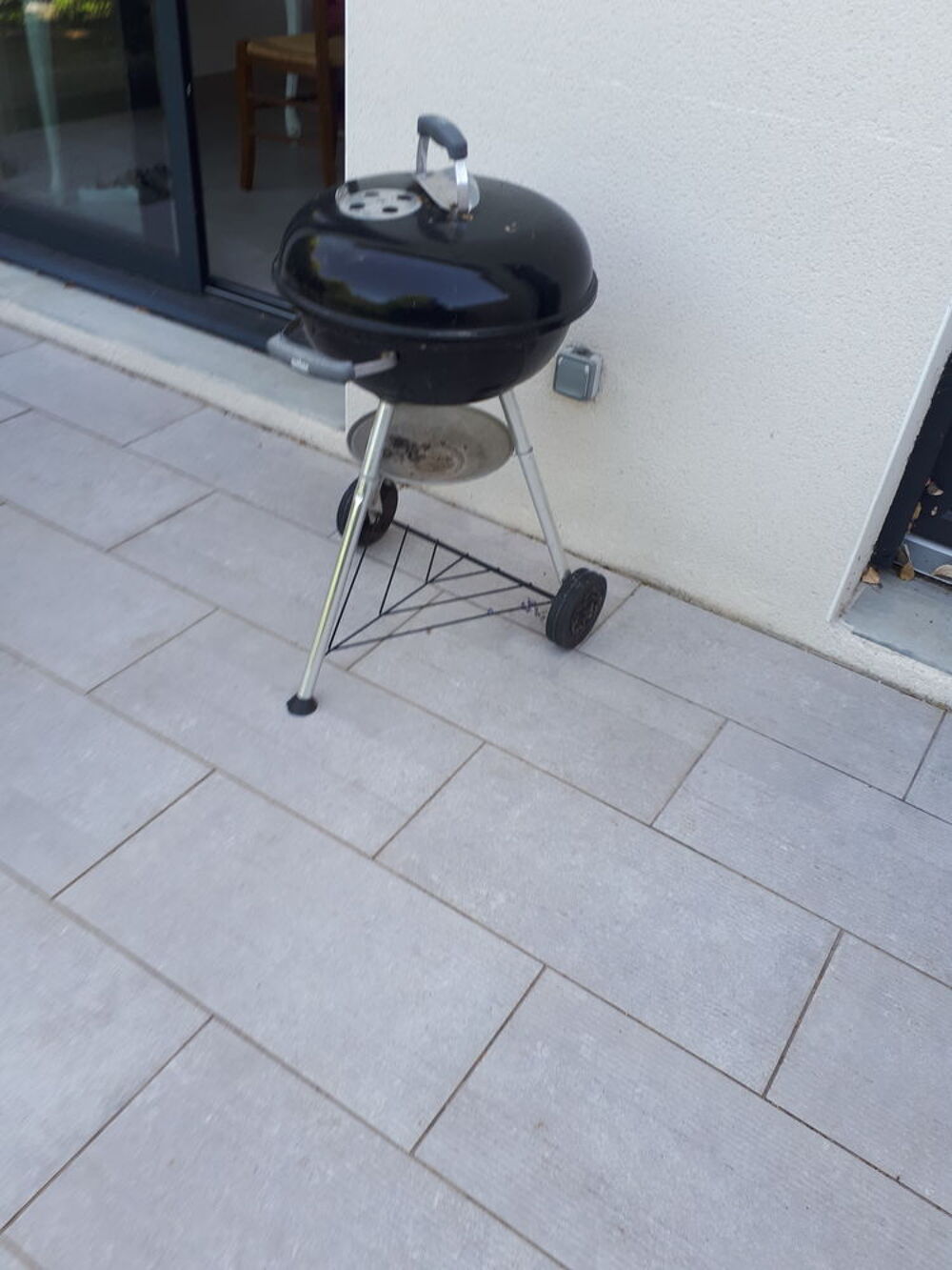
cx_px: 476
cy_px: 635
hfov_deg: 51.4
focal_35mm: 27
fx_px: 990
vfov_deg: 65.3
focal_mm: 3.6
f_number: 1.9
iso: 40
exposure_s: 1/178
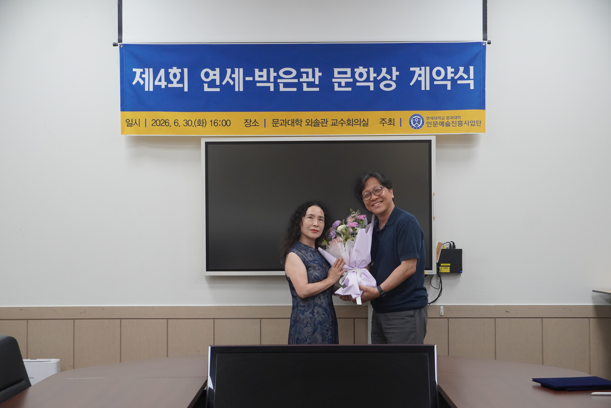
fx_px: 1018
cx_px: 306
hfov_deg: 33.4
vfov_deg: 22.6
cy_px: 204
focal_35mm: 60
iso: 1250
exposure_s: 1/160
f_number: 5
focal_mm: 40
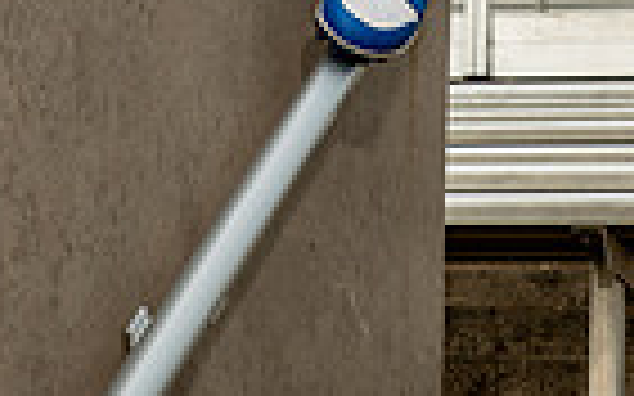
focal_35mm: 188
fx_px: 3247
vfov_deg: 6.6
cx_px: 256
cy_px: -567
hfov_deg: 11.1
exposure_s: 1/400
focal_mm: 58
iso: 125
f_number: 7.1
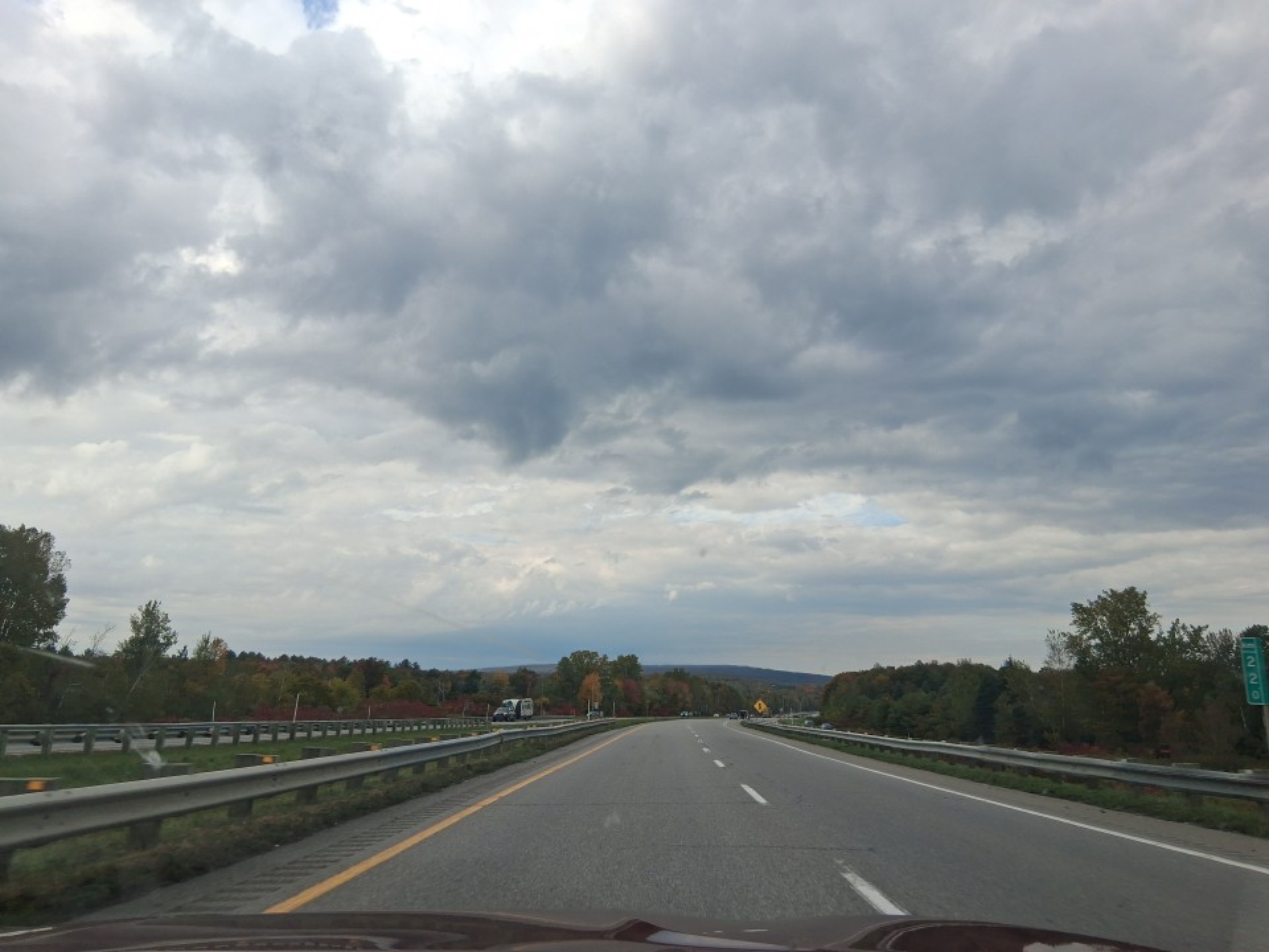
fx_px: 953
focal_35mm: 26
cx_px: 634
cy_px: 476
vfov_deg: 53.1
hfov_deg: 67.3
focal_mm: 3.98
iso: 25
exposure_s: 1/433
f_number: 1.8
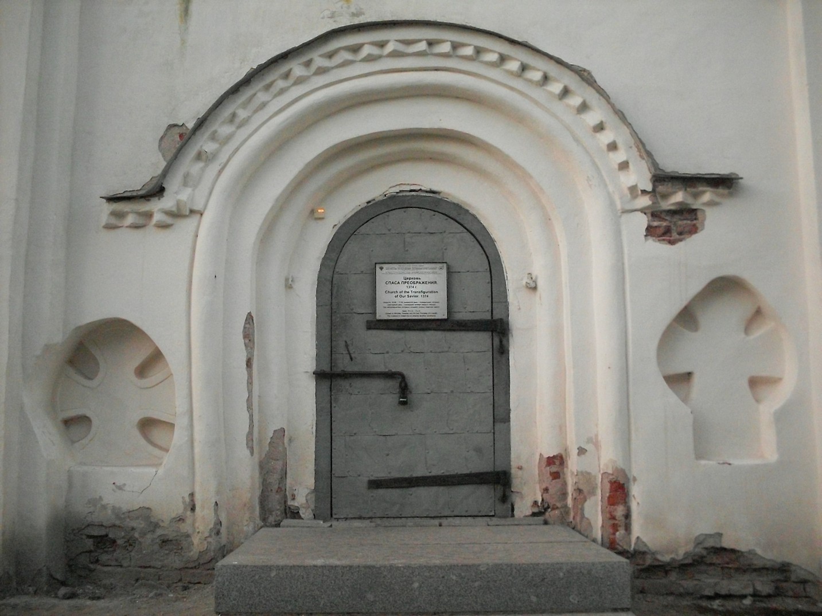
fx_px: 902
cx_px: 411
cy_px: 308
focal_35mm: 38
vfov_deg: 37.7
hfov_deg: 49.0
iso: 400
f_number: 2.8
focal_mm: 6.3
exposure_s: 1/125
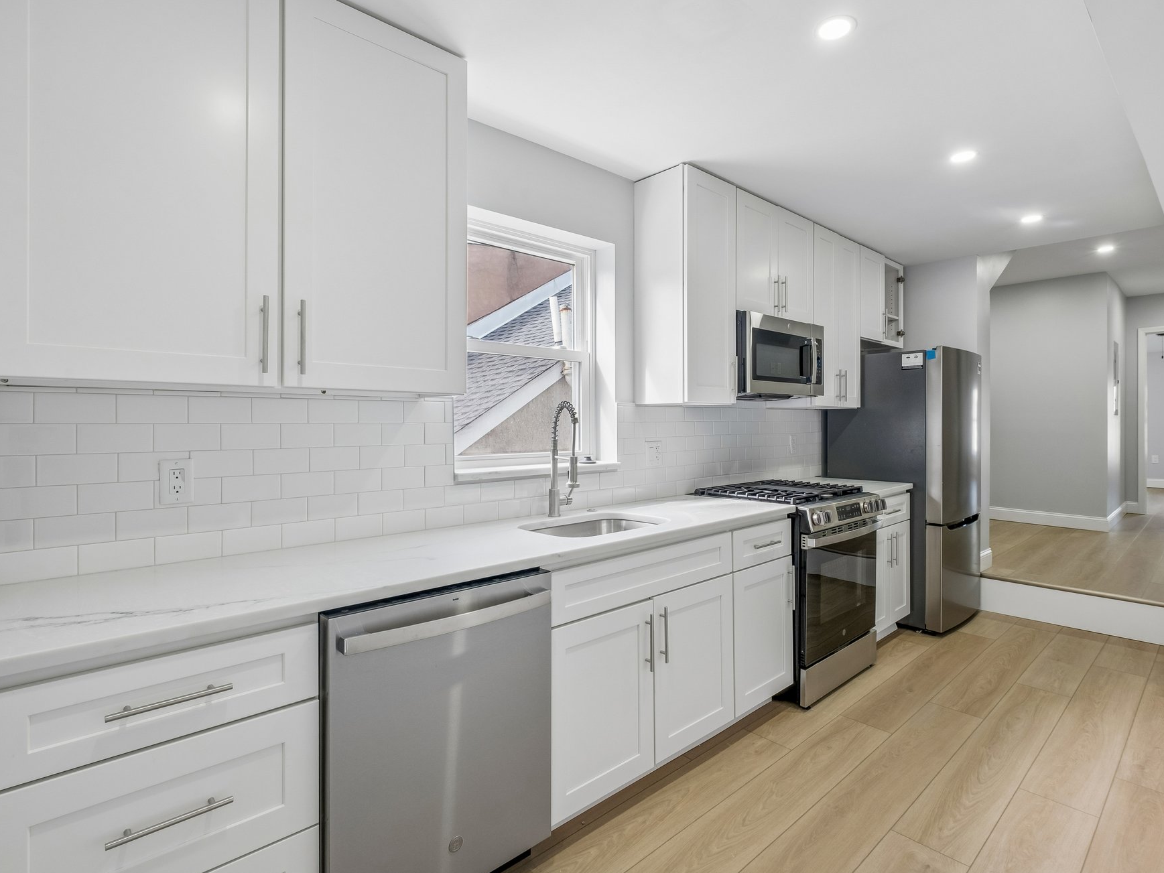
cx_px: 635
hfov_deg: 90.8
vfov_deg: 74.7
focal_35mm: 17
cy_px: 424
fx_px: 572
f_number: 8
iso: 250
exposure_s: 1/15
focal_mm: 10
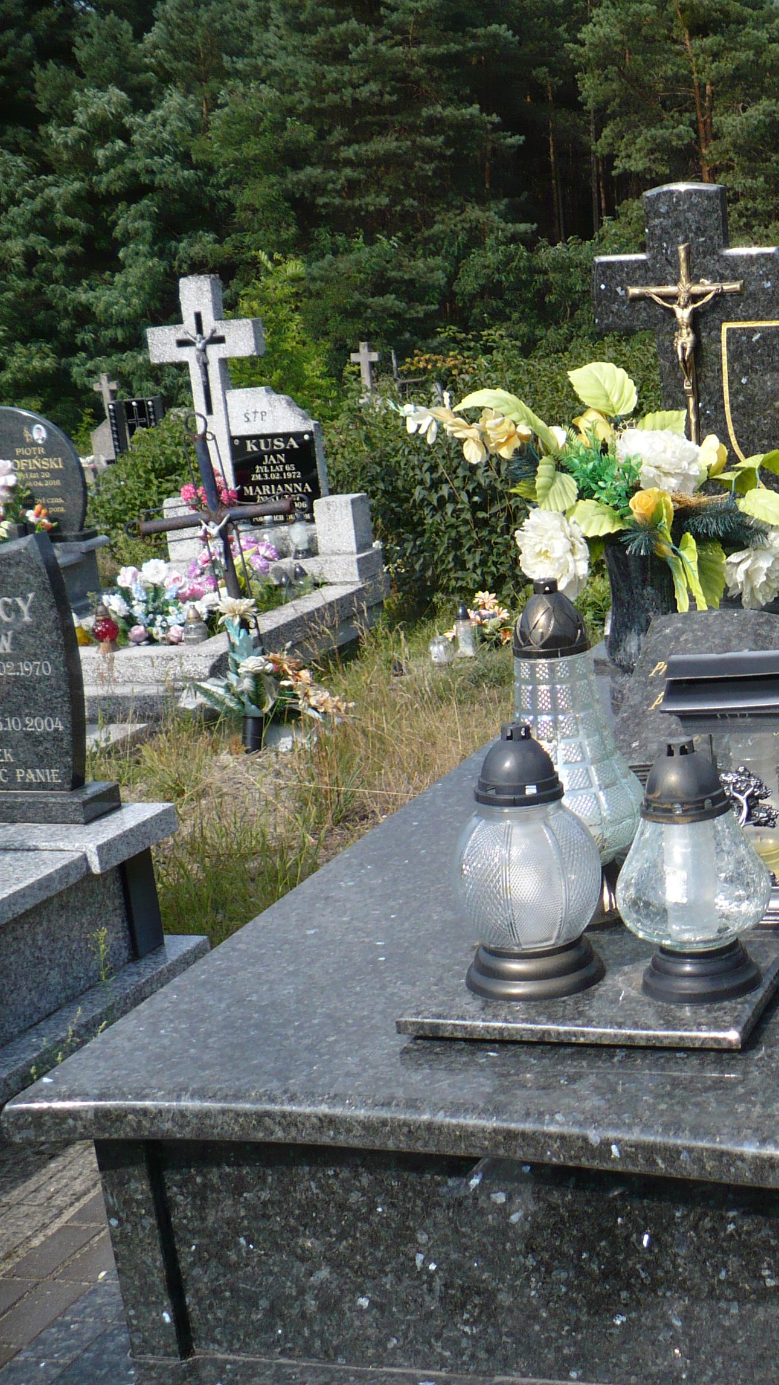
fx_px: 1983
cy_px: 693
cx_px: 897
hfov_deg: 20.9
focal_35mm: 54
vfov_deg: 38.5
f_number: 2.8
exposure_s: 1/1000
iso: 100
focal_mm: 6.1
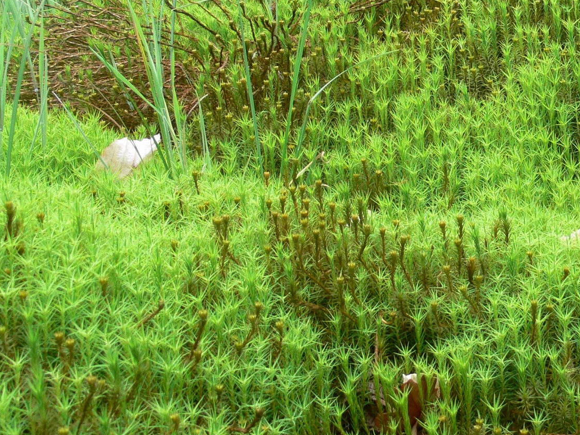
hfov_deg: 24.3
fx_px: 1290
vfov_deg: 18.9
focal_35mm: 77
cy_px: 81
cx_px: 561
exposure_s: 1/50
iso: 80
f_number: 4
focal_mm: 7.4
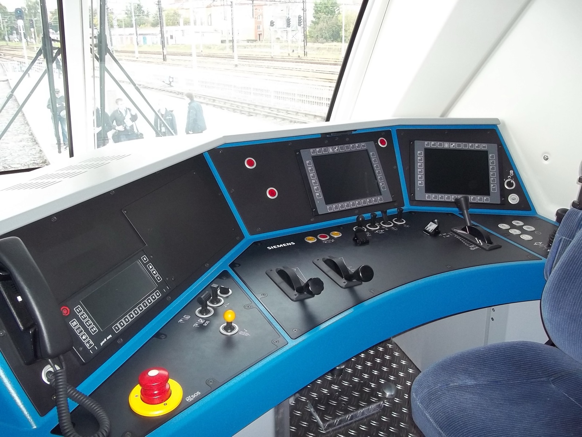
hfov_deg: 56.8
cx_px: 291
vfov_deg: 44.2
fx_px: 538
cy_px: 218
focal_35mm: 32
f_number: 2.9
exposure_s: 1/50
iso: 160
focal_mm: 5.7
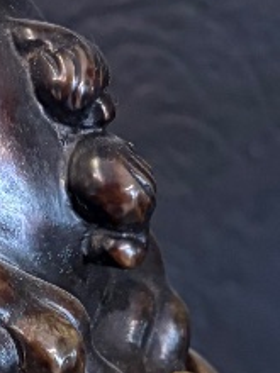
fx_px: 1531
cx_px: -83
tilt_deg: -19.0
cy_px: 317
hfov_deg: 10.2
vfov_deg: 13.8
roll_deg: -0.1
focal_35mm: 142
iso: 500
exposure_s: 1/25
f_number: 1.6
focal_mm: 5.96
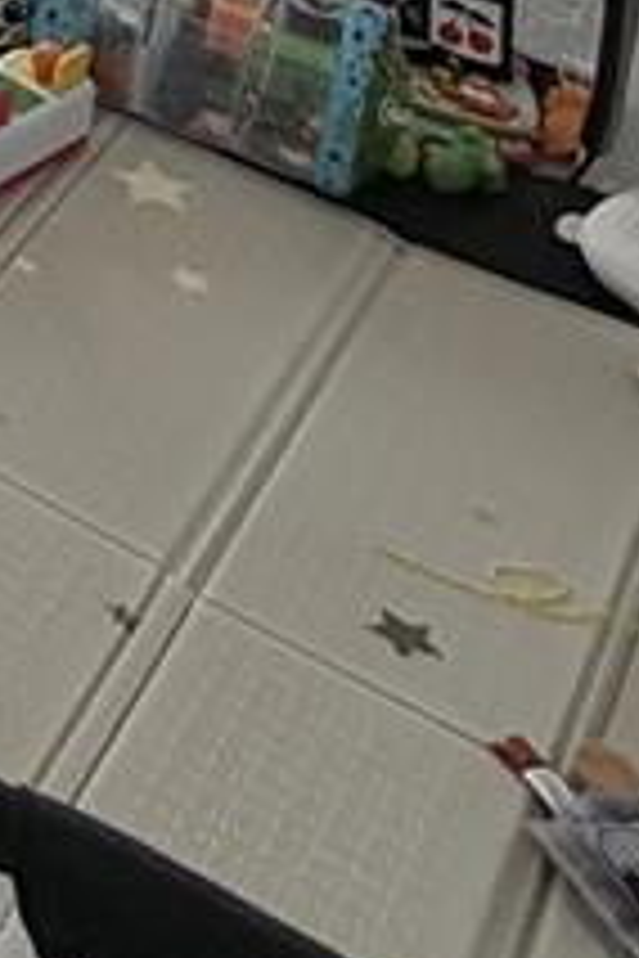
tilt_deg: -11.4
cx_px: -1260
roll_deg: -0.2
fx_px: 2183
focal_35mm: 82
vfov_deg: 18.1
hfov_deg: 11.0
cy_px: -882
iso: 64
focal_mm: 2.22
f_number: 2.2
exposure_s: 1/120
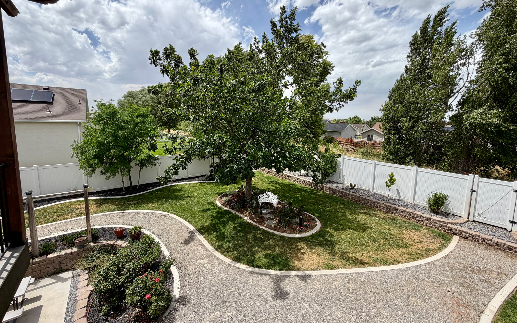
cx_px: 261
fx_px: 211
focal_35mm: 15
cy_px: 145
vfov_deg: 74.6
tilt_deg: -7.0
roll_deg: -1.5
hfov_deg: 101.5
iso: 20
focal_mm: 2.22
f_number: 2.2
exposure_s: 1/841
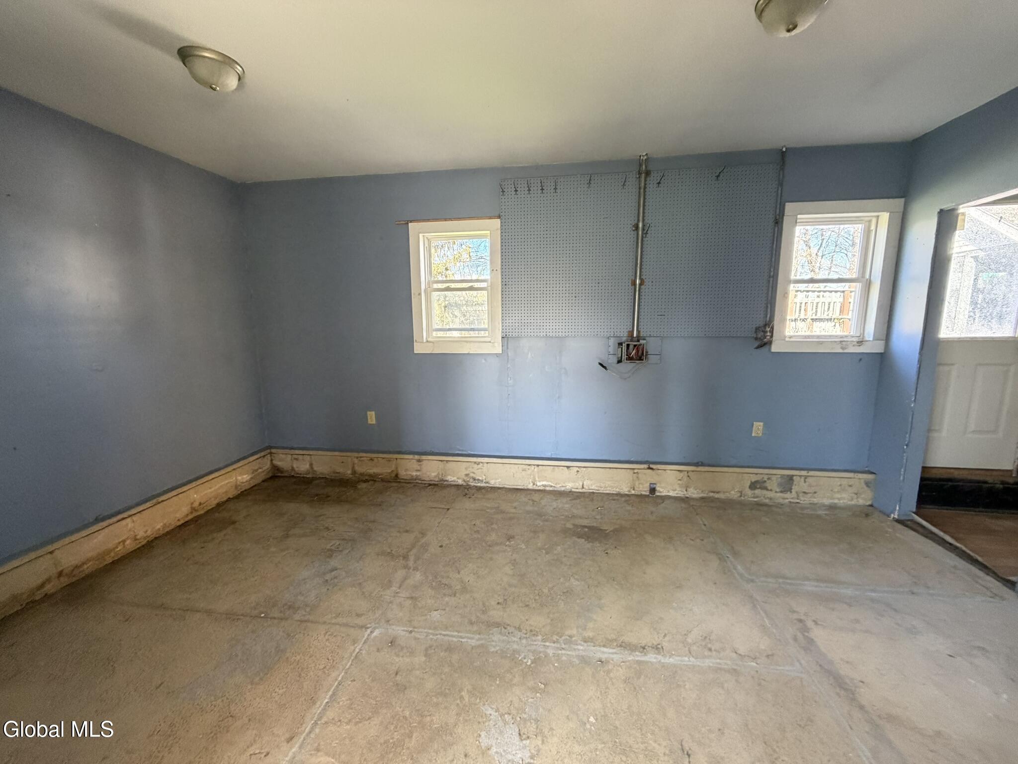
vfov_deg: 85.7
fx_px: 412
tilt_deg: -9.0
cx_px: 509
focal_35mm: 14
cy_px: 382
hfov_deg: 102.1
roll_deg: +1.5
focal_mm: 2.22
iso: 320
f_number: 2.2
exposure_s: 1/62
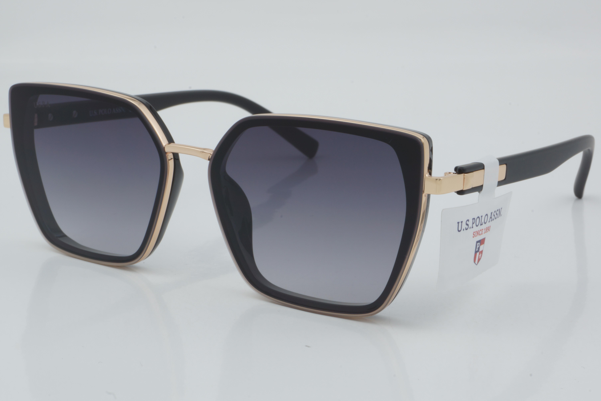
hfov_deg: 27.0
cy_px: 200
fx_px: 1252
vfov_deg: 18.2
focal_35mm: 75
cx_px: 300
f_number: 29
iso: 100
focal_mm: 50
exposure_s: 1/4
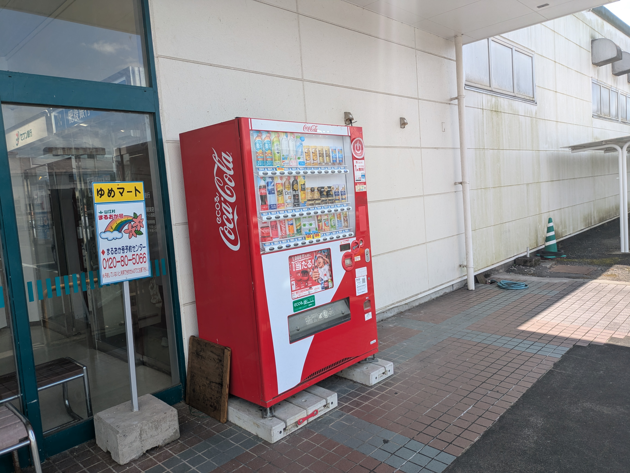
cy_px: 236
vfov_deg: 54.9
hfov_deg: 69.4
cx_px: 315
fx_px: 455
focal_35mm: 25
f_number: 1.89
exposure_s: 1/1127
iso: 52
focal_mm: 5.43
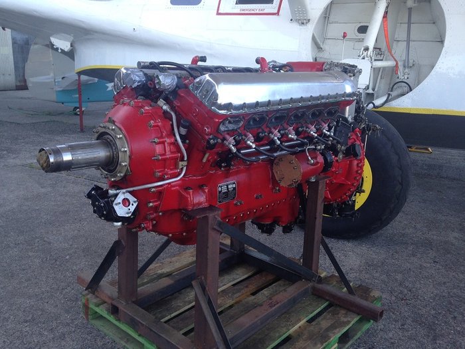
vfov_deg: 42.9
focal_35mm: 33
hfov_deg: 55.4
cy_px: 174
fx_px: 443
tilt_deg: -14.3
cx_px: 232
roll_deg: -1.6
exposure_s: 1/120
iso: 50
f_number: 2.4
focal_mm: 4.12
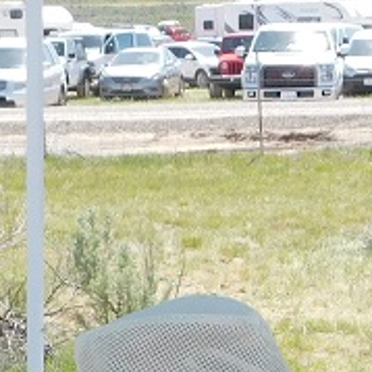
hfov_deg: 12.7
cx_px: 214
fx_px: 1666
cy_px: 659
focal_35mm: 137
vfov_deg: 11.8
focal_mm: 5.3
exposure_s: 1/640
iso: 125
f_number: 3.2
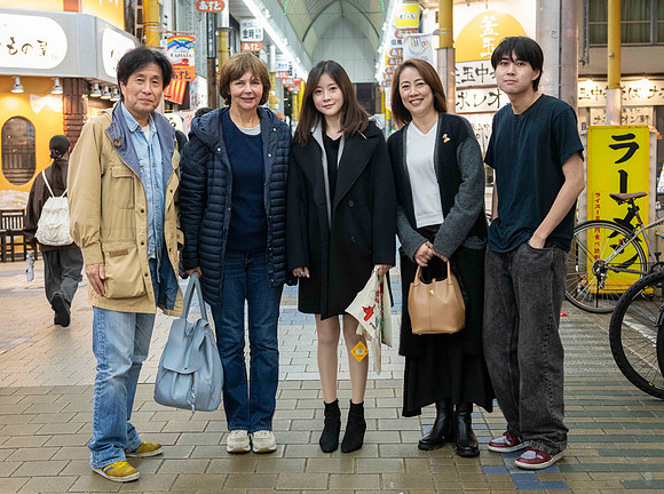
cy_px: 233
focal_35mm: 50
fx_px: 950
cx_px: 282
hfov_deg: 38.4
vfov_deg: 29.2
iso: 1600
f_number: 4.5
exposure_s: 1/80
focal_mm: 38
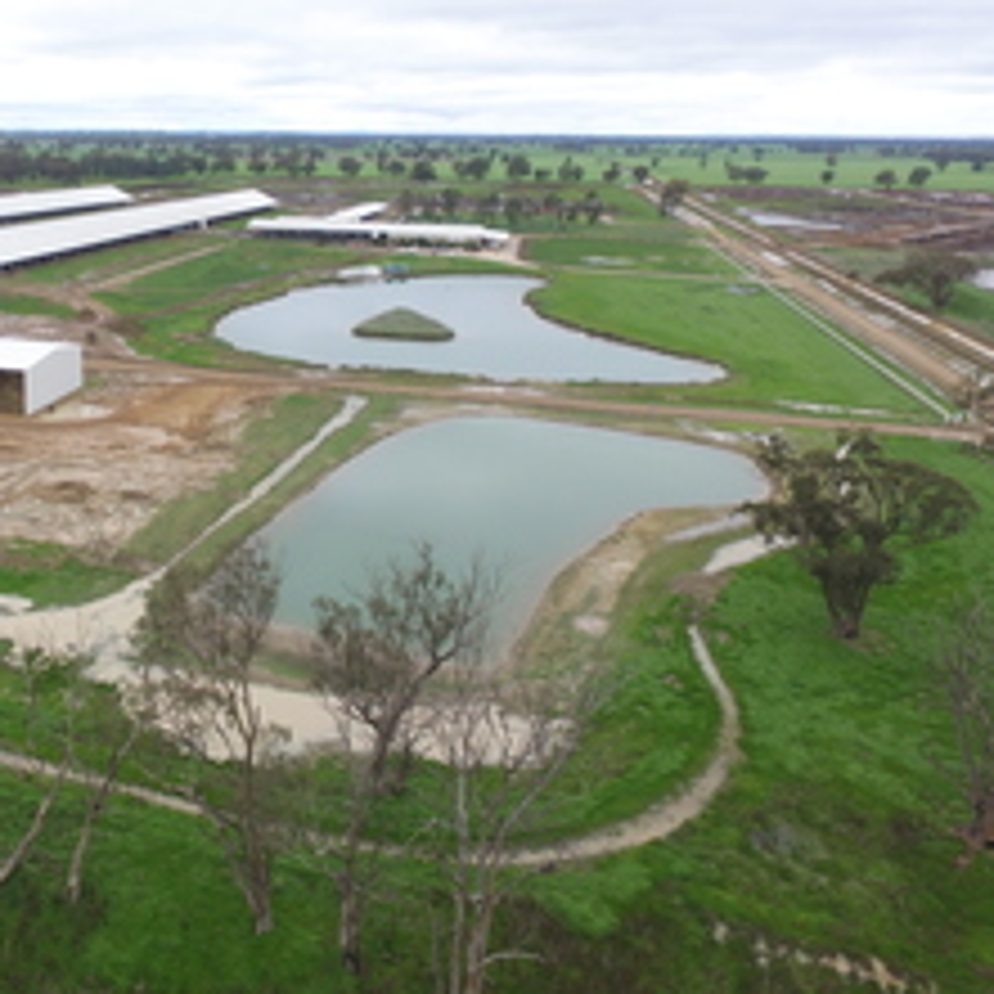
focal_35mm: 32
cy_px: 337
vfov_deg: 50.3
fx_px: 1040
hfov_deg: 48.4
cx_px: 207
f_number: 2.8
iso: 100
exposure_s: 1/205
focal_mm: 3.61
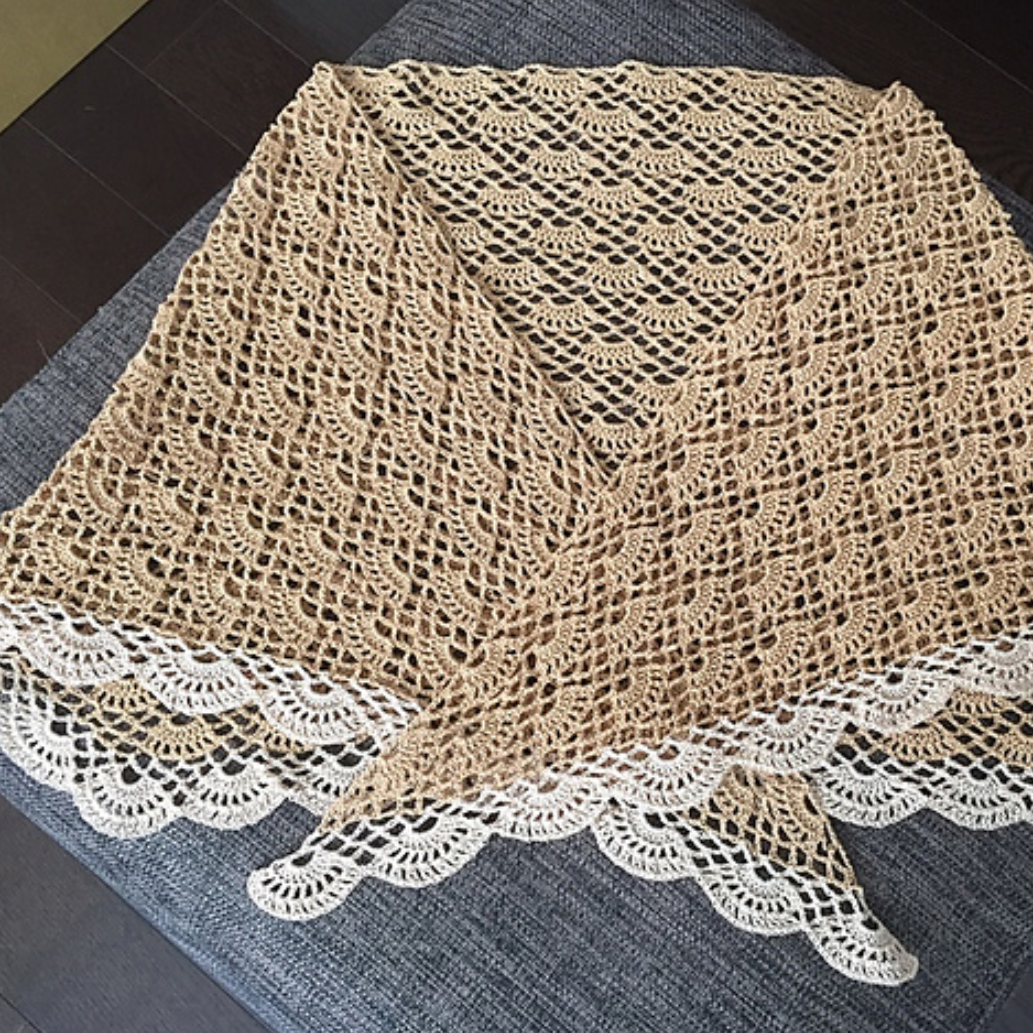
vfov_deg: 47.2
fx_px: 1182
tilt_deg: -75.5
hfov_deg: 46.9
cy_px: 511
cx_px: 626
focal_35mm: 35
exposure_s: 1/30
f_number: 2.2
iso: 125
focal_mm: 4.15
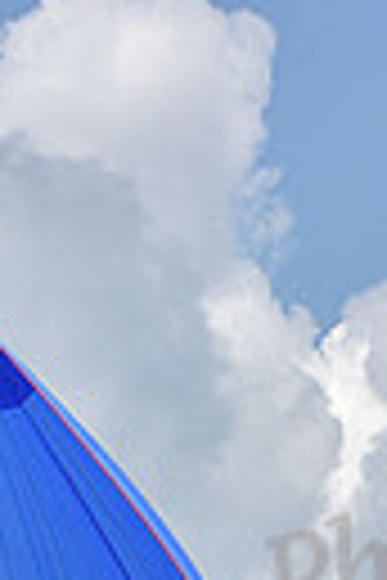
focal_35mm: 359
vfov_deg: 5.6
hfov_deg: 3.8
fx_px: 5788
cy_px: 1223
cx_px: 34
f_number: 11
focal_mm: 80
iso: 320
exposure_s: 1/800
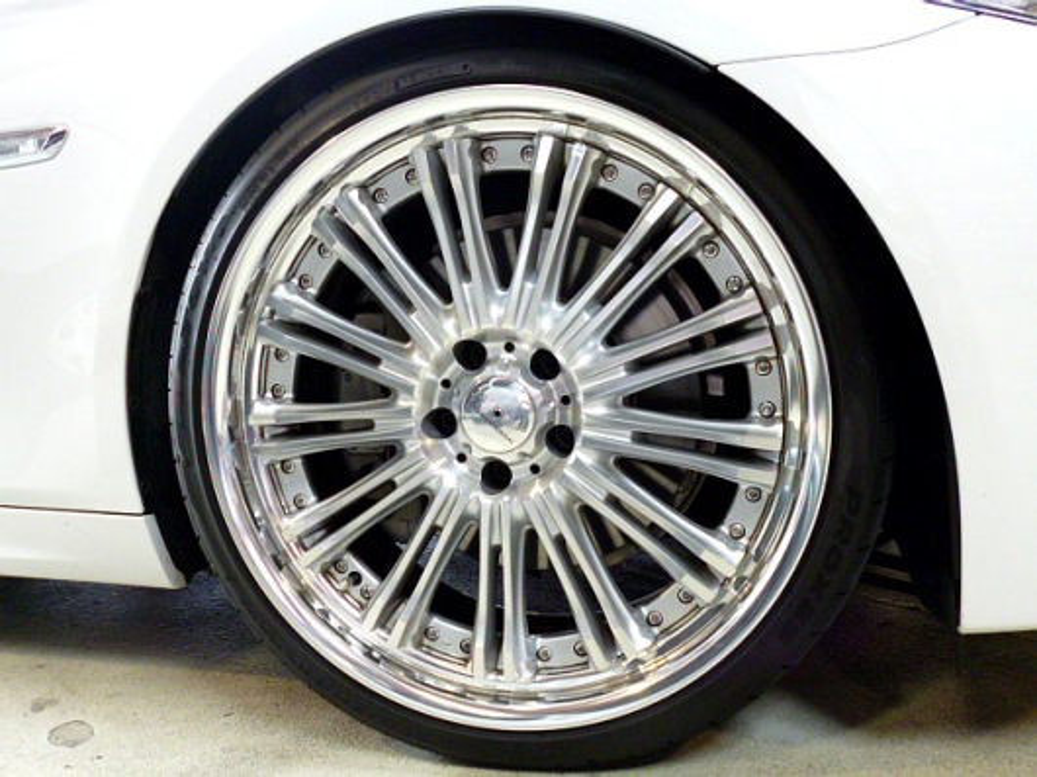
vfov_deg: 44.1
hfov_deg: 56.8
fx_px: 958
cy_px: 388
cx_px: 518
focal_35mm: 32
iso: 400
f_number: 2.9
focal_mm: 5.7
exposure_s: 1/40
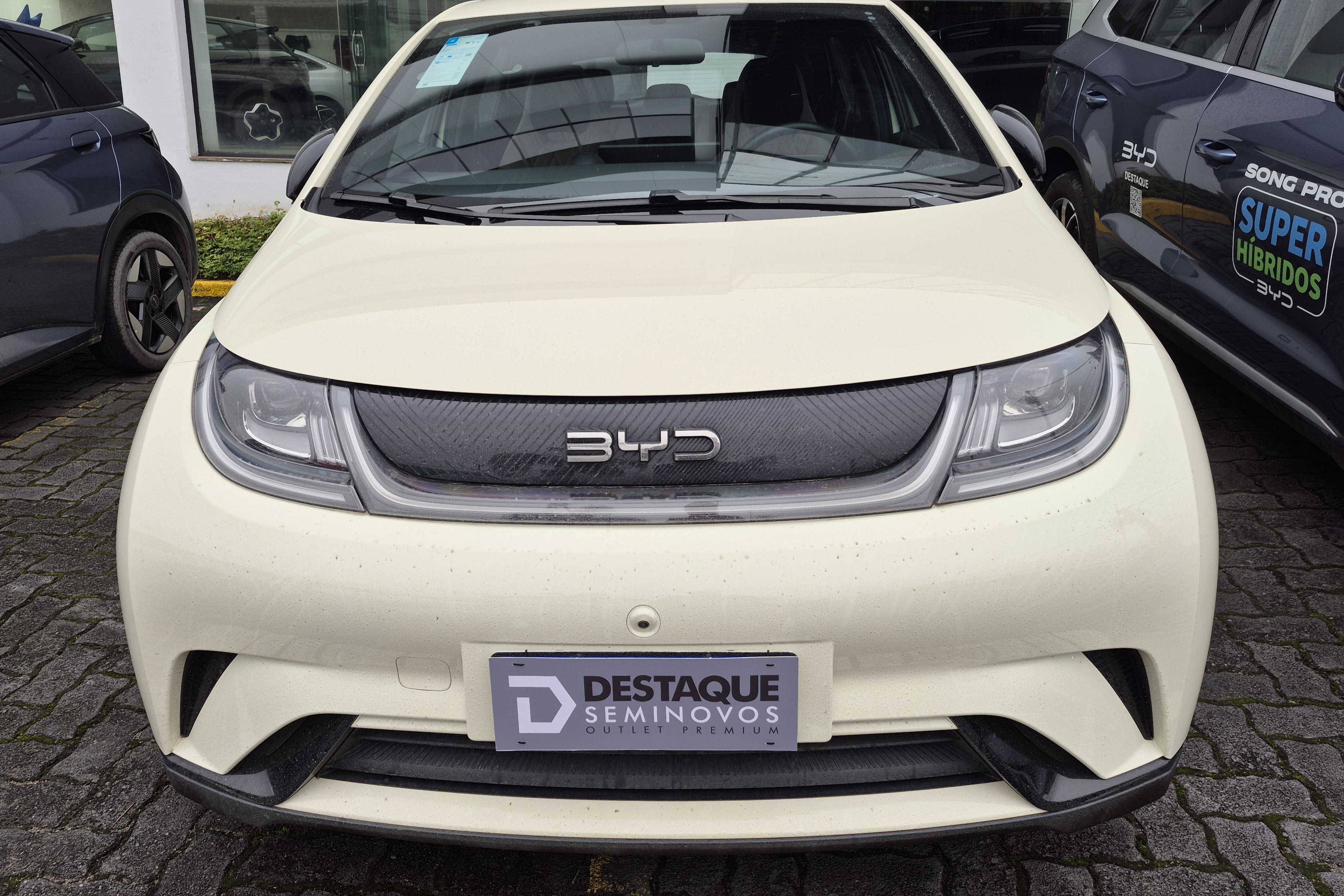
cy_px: 424
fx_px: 971
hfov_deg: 69.3
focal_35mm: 26
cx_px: 635
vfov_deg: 49.5
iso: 25
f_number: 1.8
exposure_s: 1/277
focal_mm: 5.4
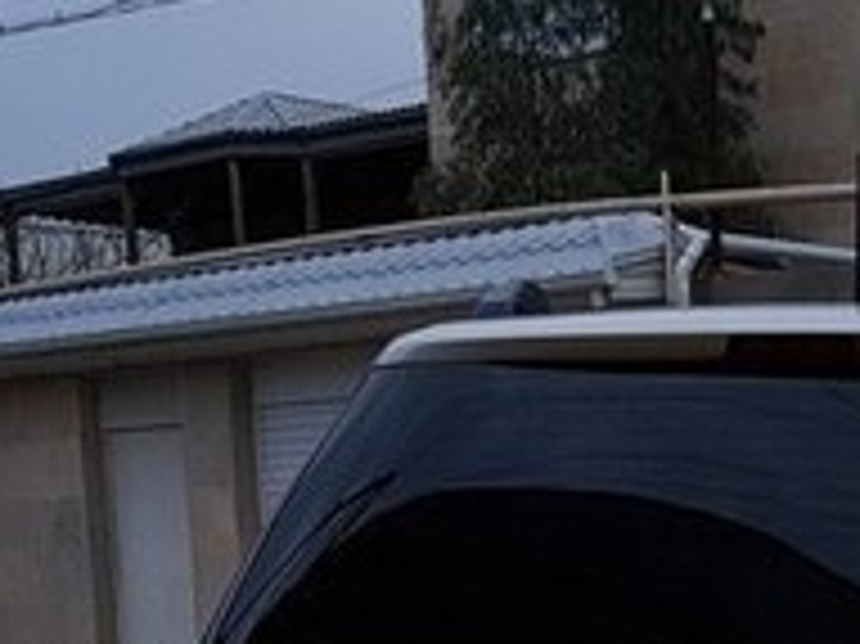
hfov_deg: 21.0
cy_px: 998
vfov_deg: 15.1
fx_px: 2235
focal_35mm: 90
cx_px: 883
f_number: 1.7
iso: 125
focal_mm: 4.2
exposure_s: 1/60
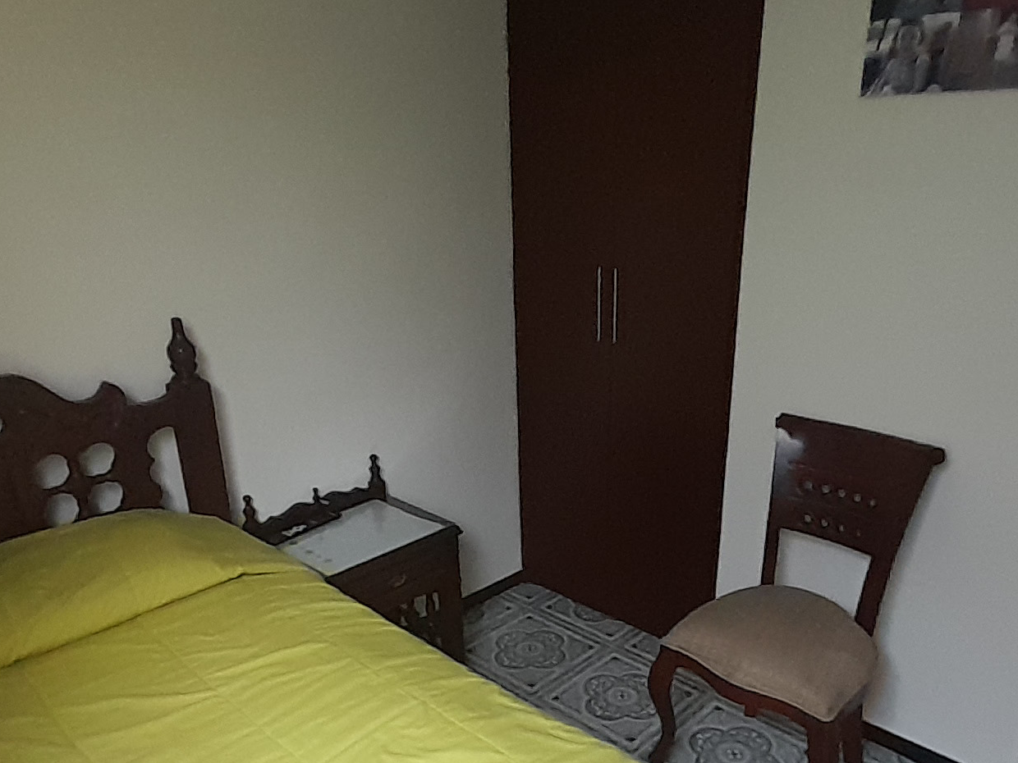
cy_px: 516
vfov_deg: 50.3
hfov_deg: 65.2
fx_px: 794
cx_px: 553
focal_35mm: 27
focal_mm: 1.13
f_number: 2.2
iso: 320
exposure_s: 1/25
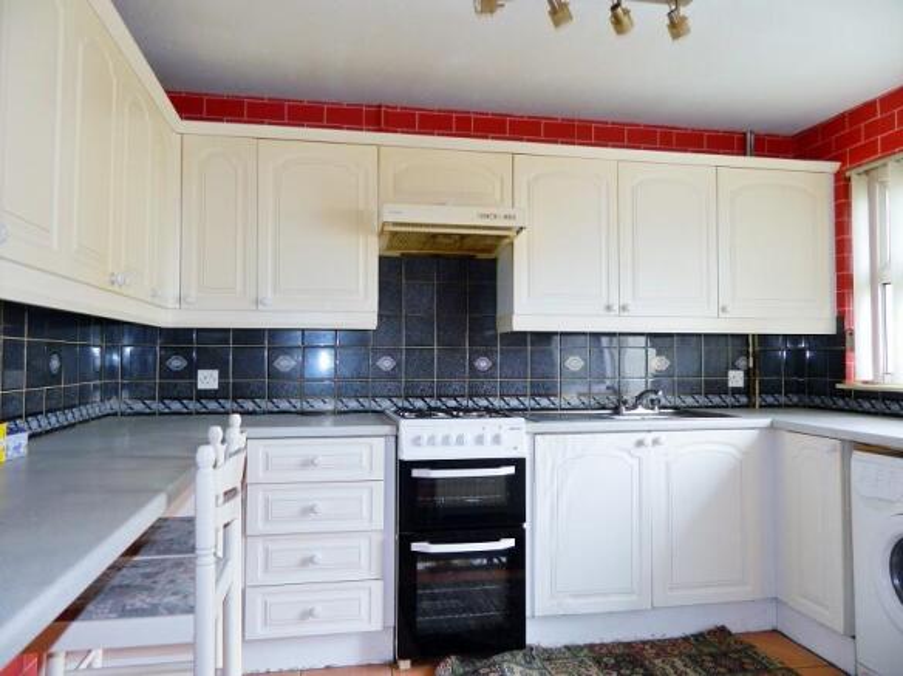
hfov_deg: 69.4
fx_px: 652
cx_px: 452
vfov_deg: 54.8
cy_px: 338
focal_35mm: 25
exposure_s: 1/40
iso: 80
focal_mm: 4.5
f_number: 3.1
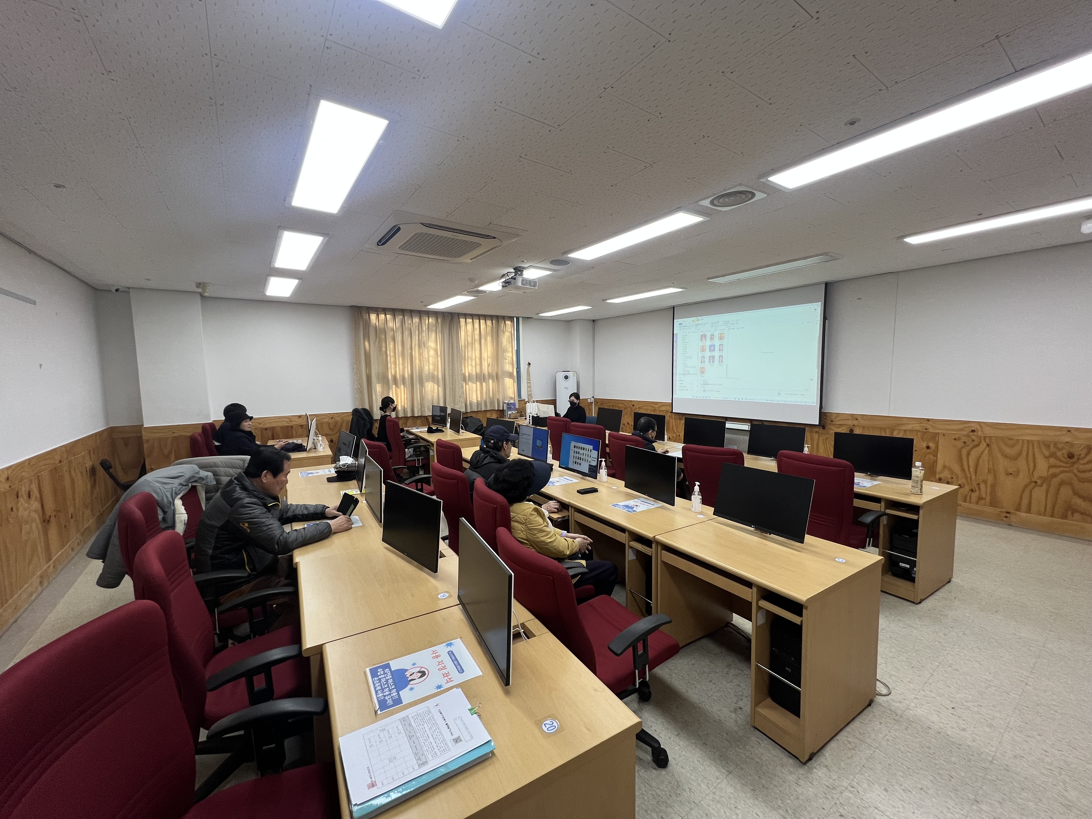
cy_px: 410
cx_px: 546
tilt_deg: -5.1
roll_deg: +1.1
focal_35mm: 13
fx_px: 410
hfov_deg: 106.2
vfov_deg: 89.9
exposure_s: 1/120
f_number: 1.8
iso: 80
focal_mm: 1.57
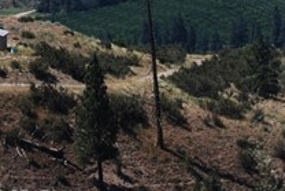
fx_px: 3395
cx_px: -20
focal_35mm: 429
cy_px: -251
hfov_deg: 4.8
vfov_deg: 3.2
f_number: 6.3
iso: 100
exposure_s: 1/160
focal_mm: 55
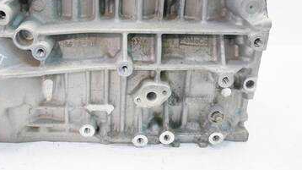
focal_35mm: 38
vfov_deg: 30.5
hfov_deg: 51.8
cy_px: 37
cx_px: 100
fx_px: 304
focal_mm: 13
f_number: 3.5
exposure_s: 1/60
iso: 500
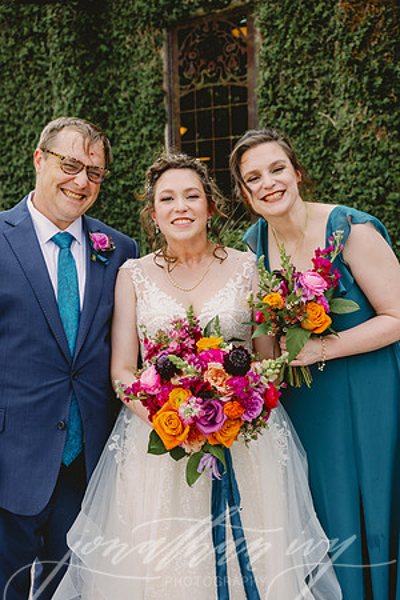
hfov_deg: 29.9
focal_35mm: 45
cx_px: 200
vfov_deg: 43.6
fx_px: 750
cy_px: 300
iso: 200
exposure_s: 1/400
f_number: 5
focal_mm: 45
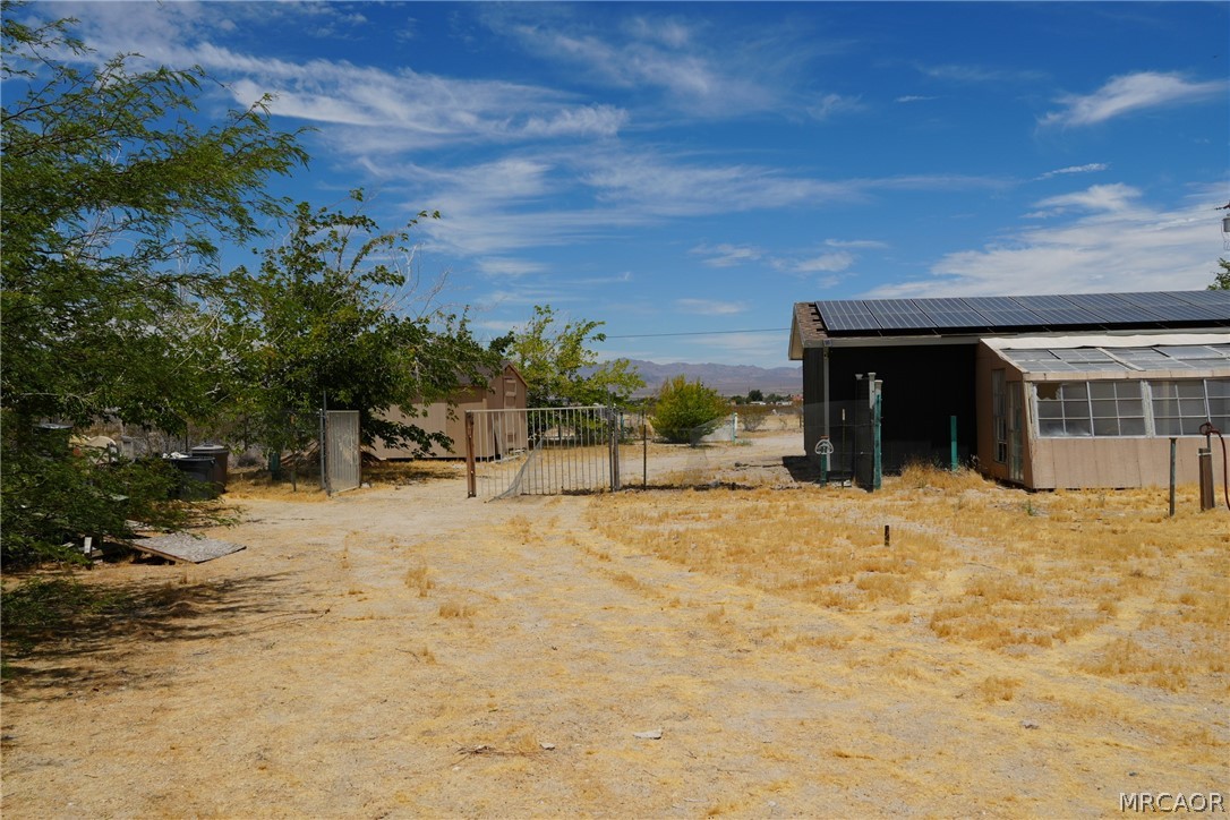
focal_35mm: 32
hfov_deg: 59.5
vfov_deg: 41.7
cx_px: 615
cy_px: 410
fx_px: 1076
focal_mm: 21
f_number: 10
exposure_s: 1/400
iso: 100
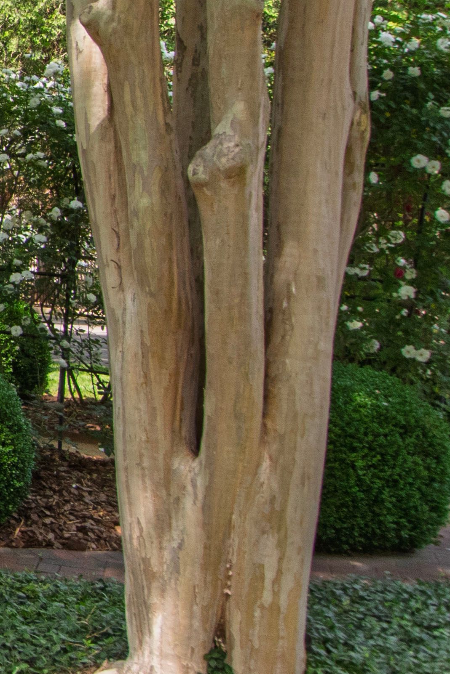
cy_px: 141
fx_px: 1369
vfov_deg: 27.2
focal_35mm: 73
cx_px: -675
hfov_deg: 13.2
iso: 320
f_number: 8
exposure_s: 1/160
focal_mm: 14
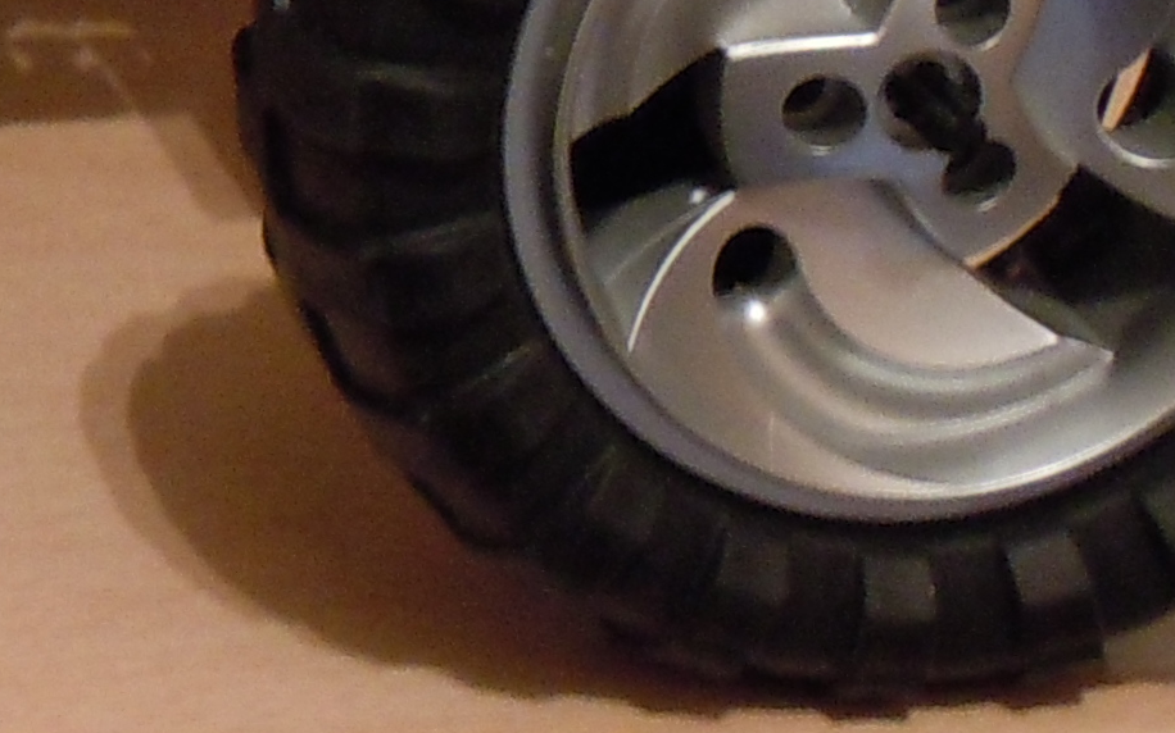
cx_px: -856
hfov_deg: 12.8
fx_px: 4802
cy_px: -803
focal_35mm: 150
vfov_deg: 8.3
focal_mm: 5.4
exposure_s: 1/5
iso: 400
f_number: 3.5
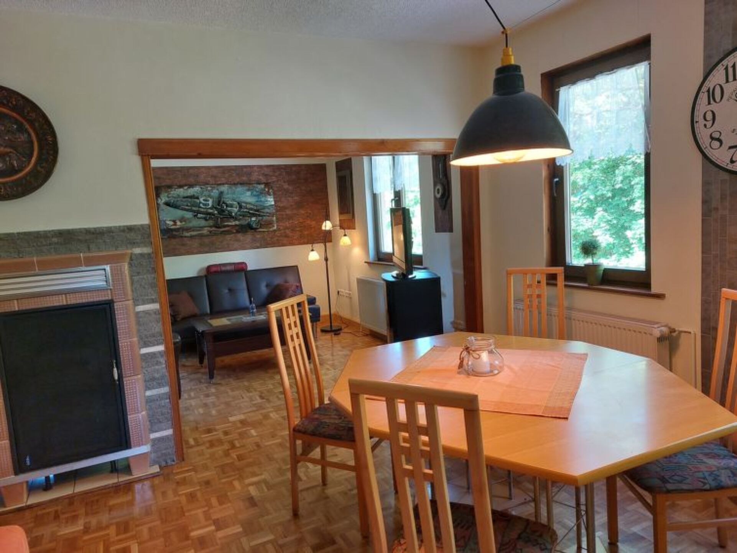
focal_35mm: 25
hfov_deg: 69.4
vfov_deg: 54.9
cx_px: 368
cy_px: 276
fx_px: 532
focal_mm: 5.23
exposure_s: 1/50
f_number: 1.8
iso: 160
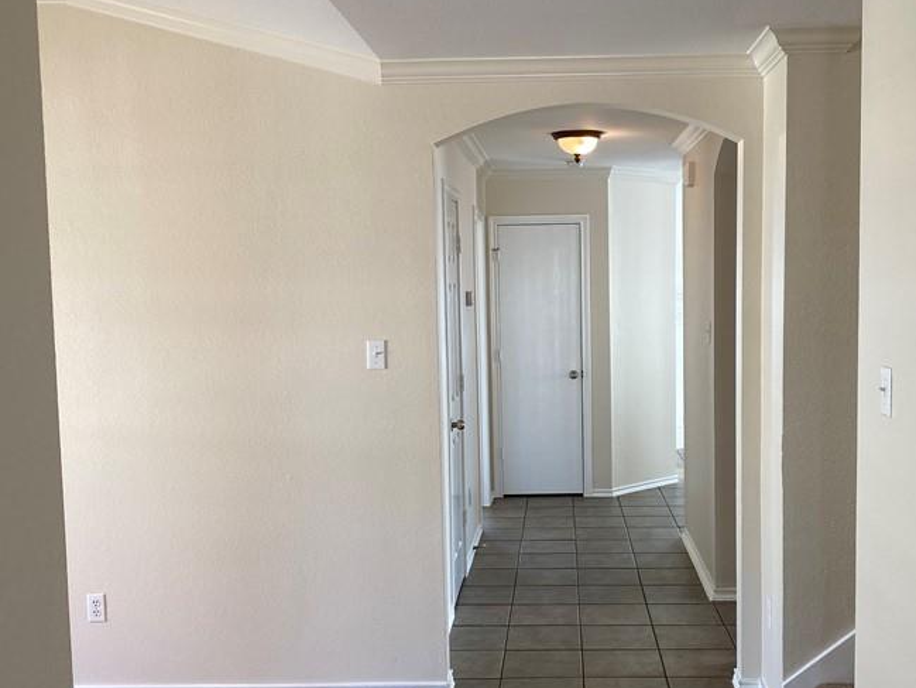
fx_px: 1085
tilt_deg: -4.5
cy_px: 391
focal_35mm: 41
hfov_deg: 45.5
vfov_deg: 35.1
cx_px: 553
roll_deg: +0.6
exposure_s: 1/120
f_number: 1.8
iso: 80
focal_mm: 4.25
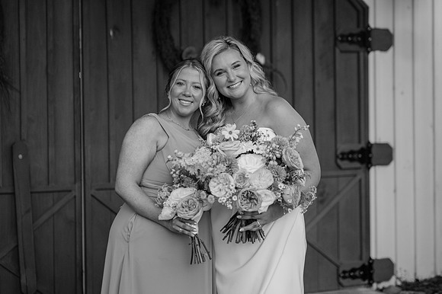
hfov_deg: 27.0
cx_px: 221
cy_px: 147
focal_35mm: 75
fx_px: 920
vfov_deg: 18.2
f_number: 1.8
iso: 1000
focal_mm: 50
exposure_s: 1/5000
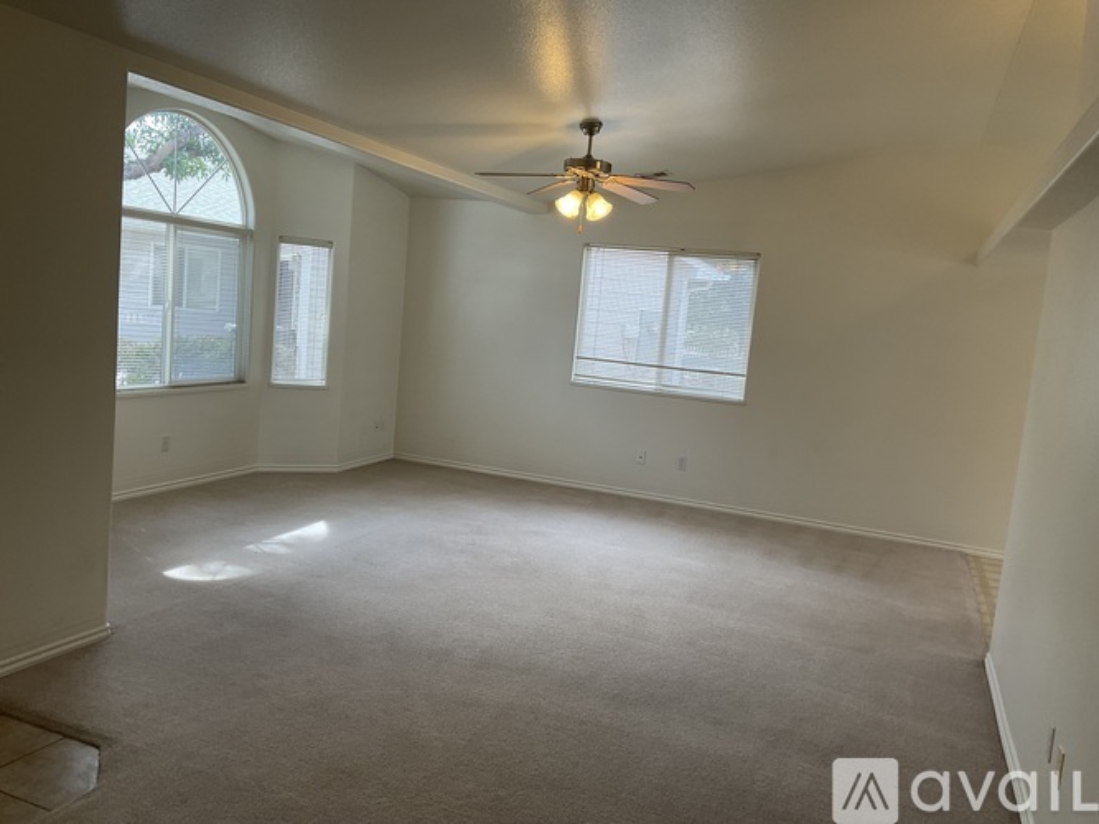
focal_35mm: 29
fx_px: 921
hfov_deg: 61.7
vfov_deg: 48.2
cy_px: 412
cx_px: 550
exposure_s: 1/120
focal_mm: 3
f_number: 1.8
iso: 32
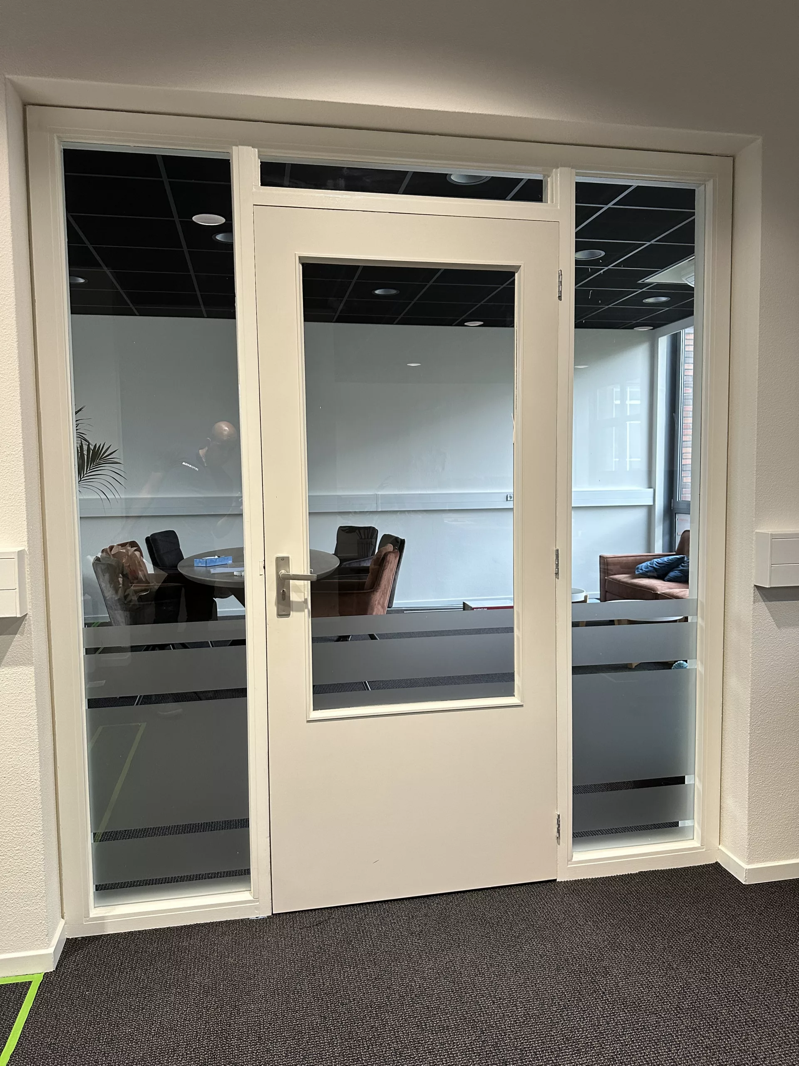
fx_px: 739
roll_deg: +0.0
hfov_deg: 56.8
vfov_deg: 71.6
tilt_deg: -3.7
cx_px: 400
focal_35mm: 24
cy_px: 533
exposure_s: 1/94
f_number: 1.78
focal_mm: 6.86
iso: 250
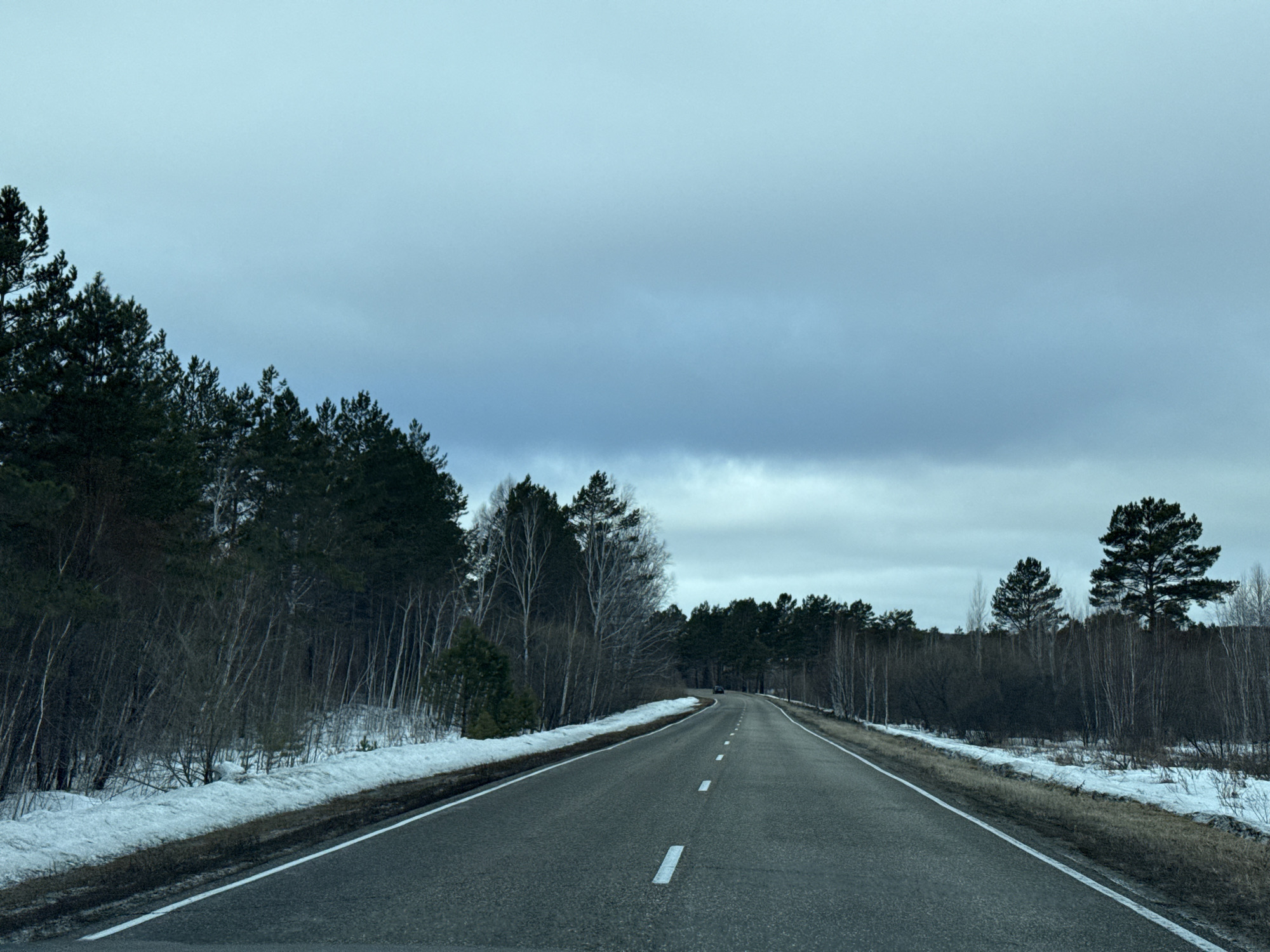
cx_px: 635
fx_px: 1761
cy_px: 476
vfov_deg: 30.3
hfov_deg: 39.7
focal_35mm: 48
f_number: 1.78
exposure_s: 1/2342
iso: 80
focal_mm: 6.76
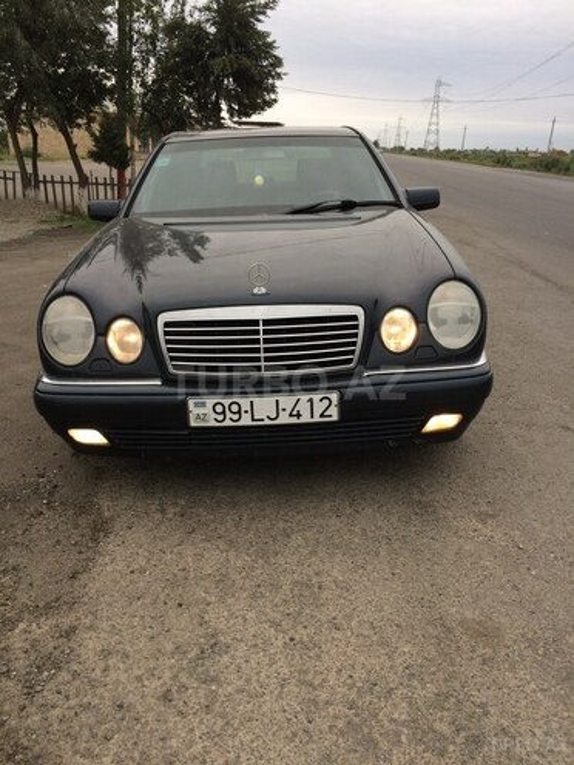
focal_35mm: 29
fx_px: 641
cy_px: 382
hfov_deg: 48.2
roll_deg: +0.1
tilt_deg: -20.4
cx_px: 287
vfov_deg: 61.7
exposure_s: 1/100
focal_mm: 4.15
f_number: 2.2
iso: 40
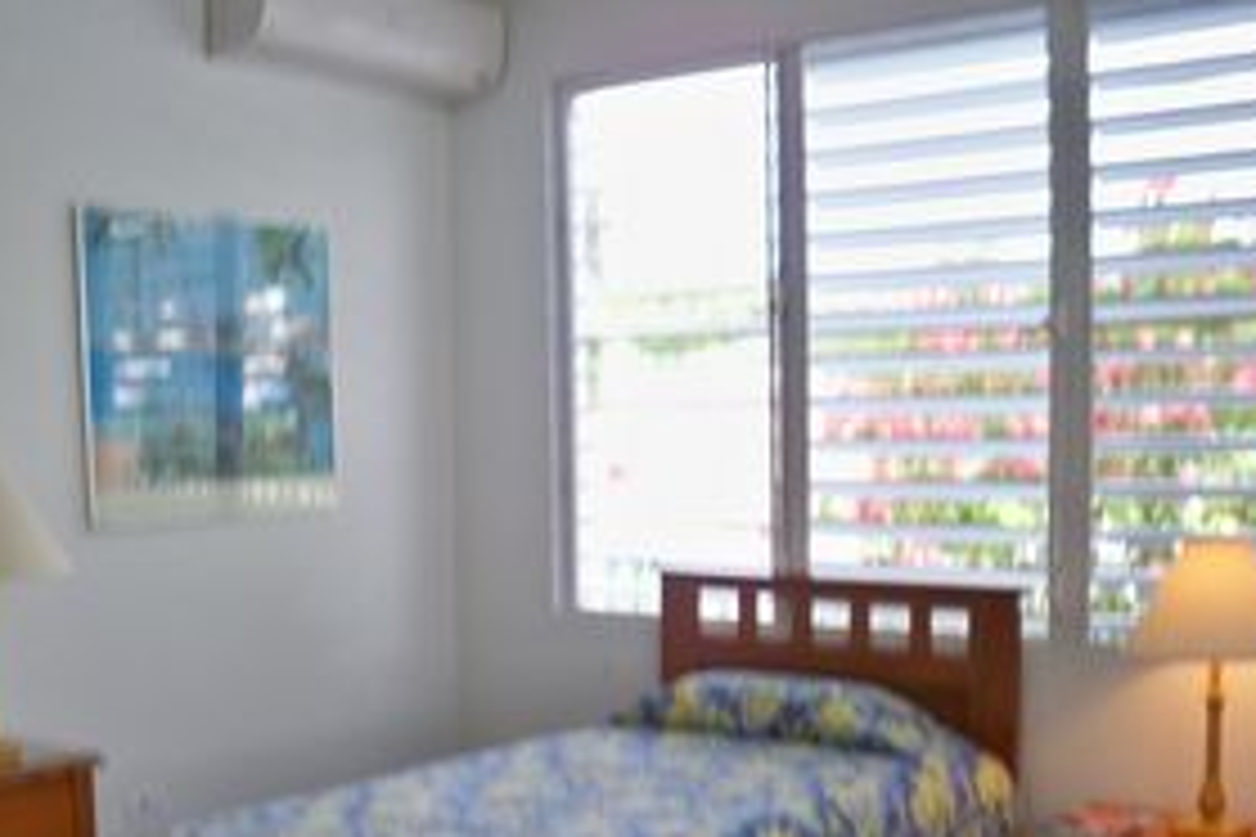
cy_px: 612
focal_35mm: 48
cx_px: 495
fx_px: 1675
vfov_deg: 27.7
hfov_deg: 40.9
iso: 125
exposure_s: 1/60
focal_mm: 6.3
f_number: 3.1
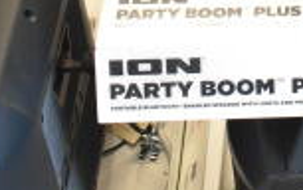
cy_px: -187
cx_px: 487
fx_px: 1207
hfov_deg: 13.3
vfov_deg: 8.5
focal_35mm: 146
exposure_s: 1/50
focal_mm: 24
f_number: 4
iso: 1600
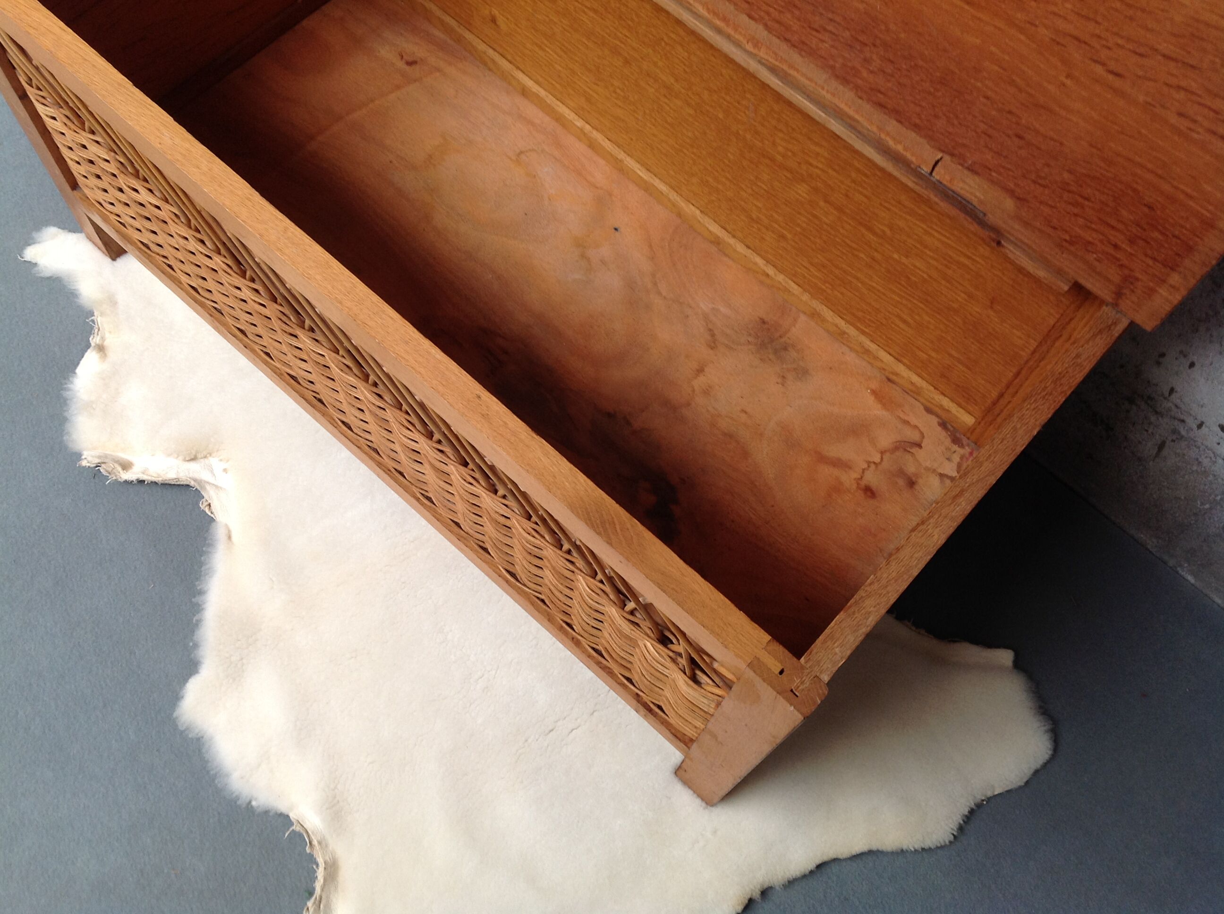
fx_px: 1236
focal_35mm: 35
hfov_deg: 52.7
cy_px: 457
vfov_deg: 40.6
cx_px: 612
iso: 80
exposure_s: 1/15
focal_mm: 4.28
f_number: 2.4
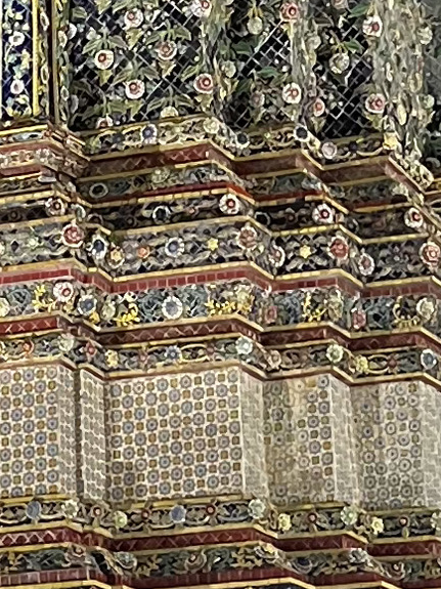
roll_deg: +1.5
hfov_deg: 8.2
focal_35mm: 181
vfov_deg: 10.8
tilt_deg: +21.1
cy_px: -92
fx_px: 3076
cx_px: 77
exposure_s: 1/50
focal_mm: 5.7
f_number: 1.5
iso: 400
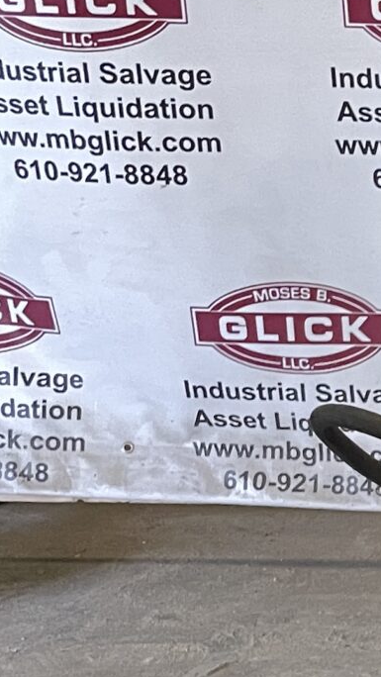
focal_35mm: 106
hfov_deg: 9.9
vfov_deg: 20.1
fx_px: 1903
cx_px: 947
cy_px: 444
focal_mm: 4.2
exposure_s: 1/60
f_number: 1.6
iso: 500
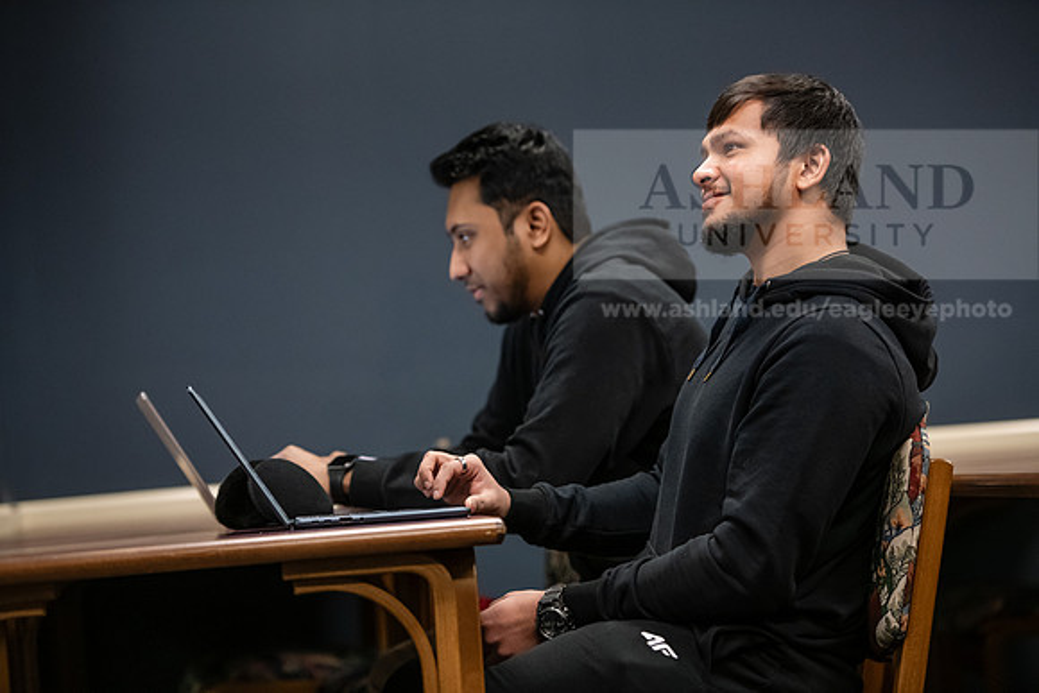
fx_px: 3349
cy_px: 346
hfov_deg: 17.6
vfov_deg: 11.8
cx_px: 520
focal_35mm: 116
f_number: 2.8
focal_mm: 116
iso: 2500
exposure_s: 1/200
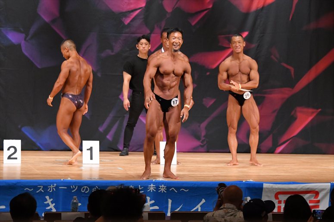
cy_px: 111
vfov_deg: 7.3
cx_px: 167
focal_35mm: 187
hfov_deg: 11.0
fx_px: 1734
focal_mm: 125
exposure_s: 1/400
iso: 6400
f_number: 5.6
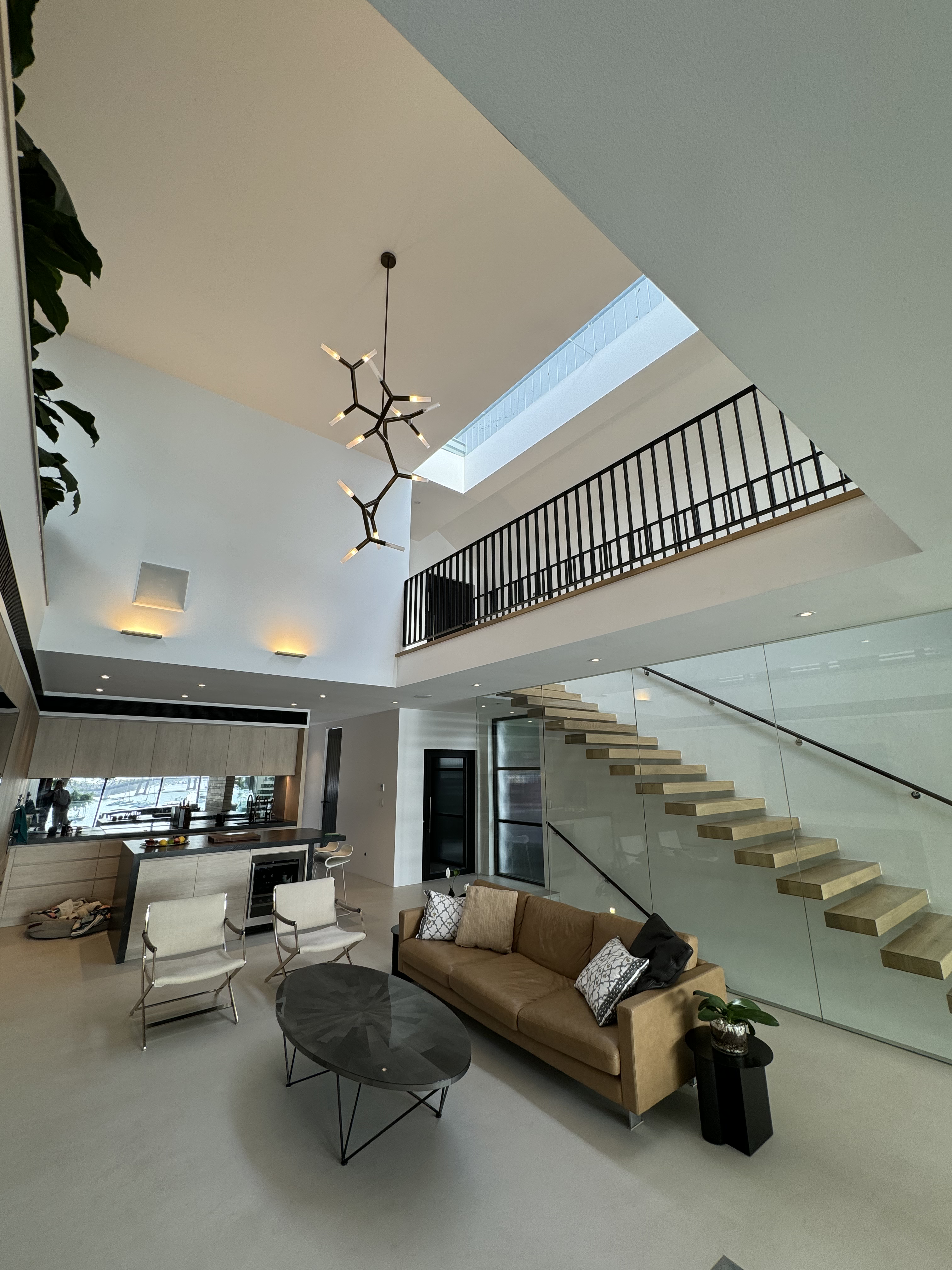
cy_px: 635
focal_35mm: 14
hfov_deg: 85.7
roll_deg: +0.1
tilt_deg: +14.6
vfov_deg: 102.1
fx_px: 513
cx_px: 476
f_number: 2.2
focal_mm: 2.22
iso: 40
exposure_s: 1/115
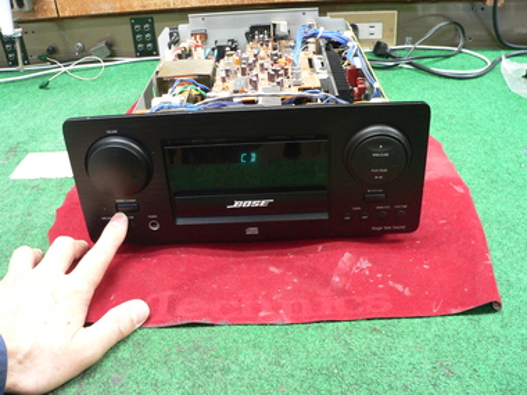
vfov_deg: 39.7
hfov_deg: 51.4
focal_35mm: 36
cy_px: 198
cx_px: 264
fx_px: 548
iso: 200
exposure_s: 1/5
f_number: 2.8
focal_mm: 6
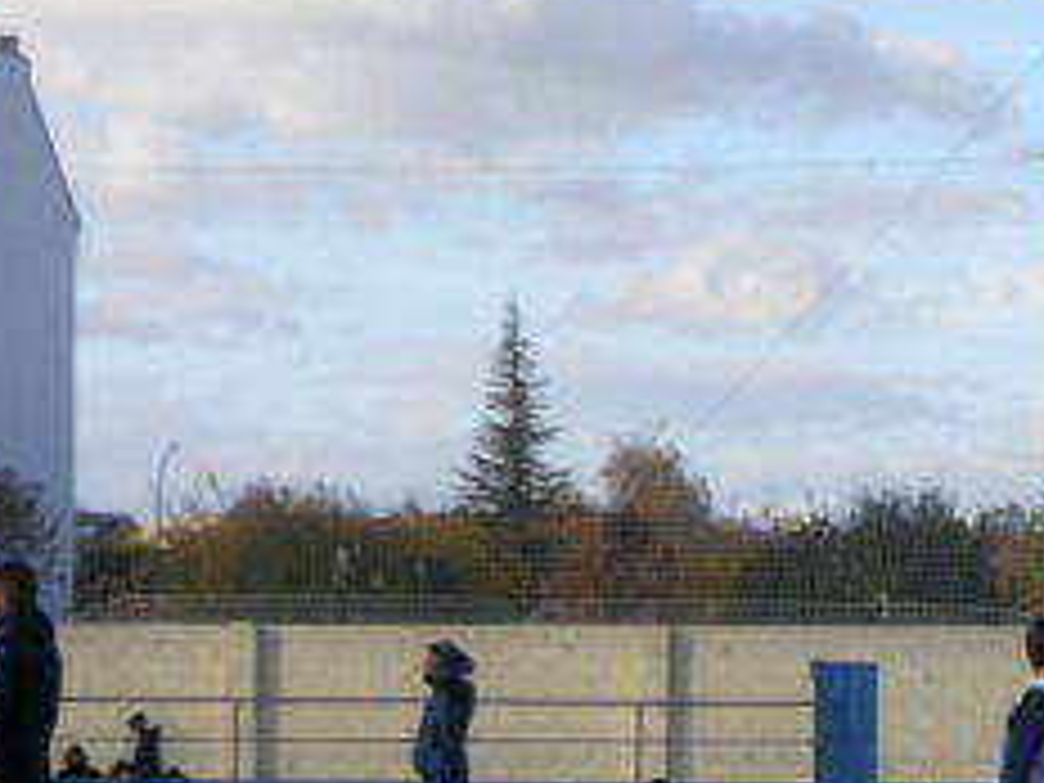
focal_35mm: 160
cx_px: 1012
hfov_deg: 12.2
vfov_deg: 9.2
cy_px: 814
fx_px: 4826
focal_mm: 10.9
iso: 80
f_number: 4.6
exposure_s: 1/320
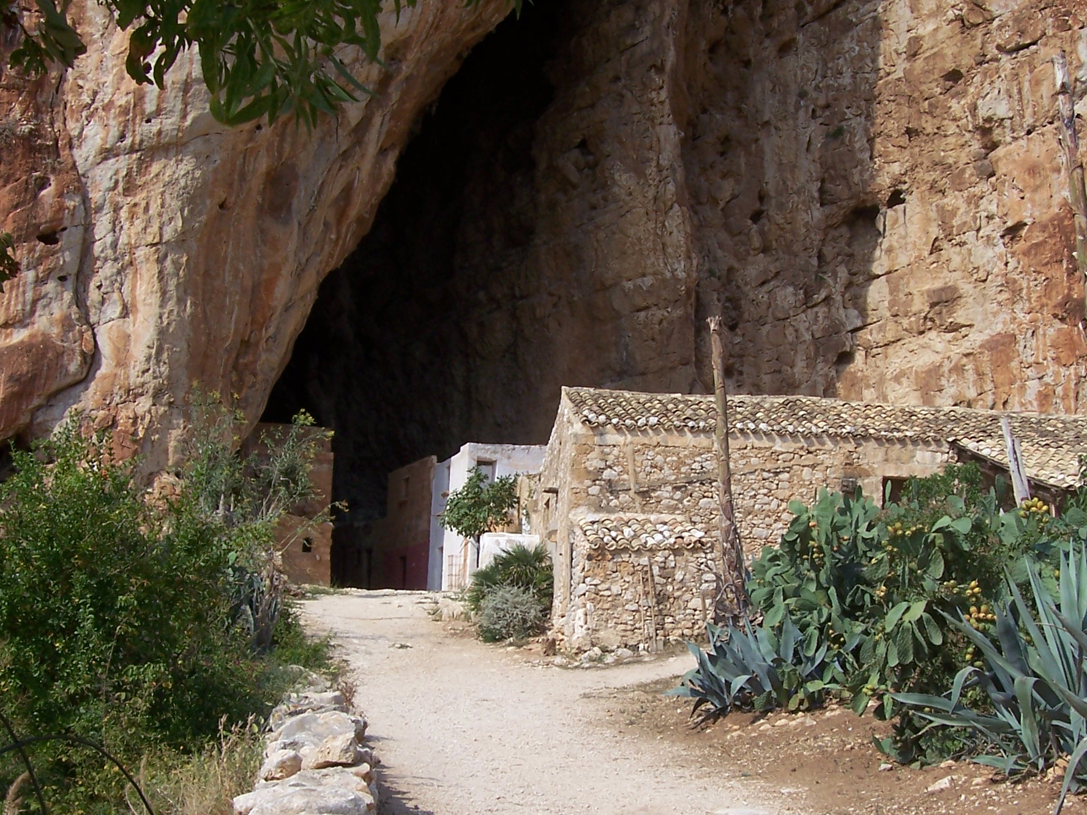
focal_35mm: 49
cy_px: 516
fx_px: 1539
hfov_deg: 38.9
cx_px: 578
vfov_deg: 29.5
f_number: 5.6
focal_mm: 5.6
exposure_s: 1/750
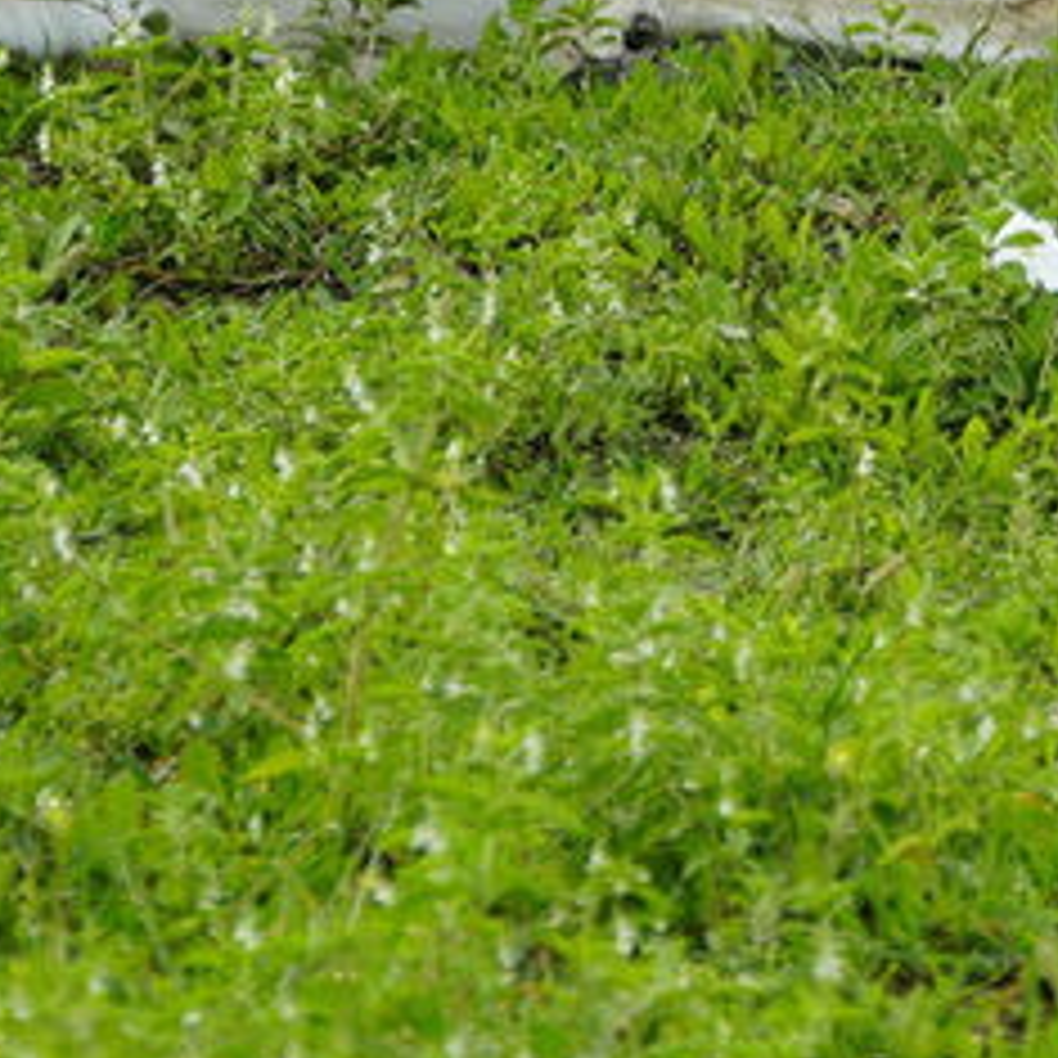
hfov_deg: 1.0
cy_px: -446
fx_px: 62692
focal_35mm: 1813
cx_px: 2161
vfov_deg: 1.0
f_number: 6.3
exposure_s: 1/320
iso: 125
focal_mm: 314
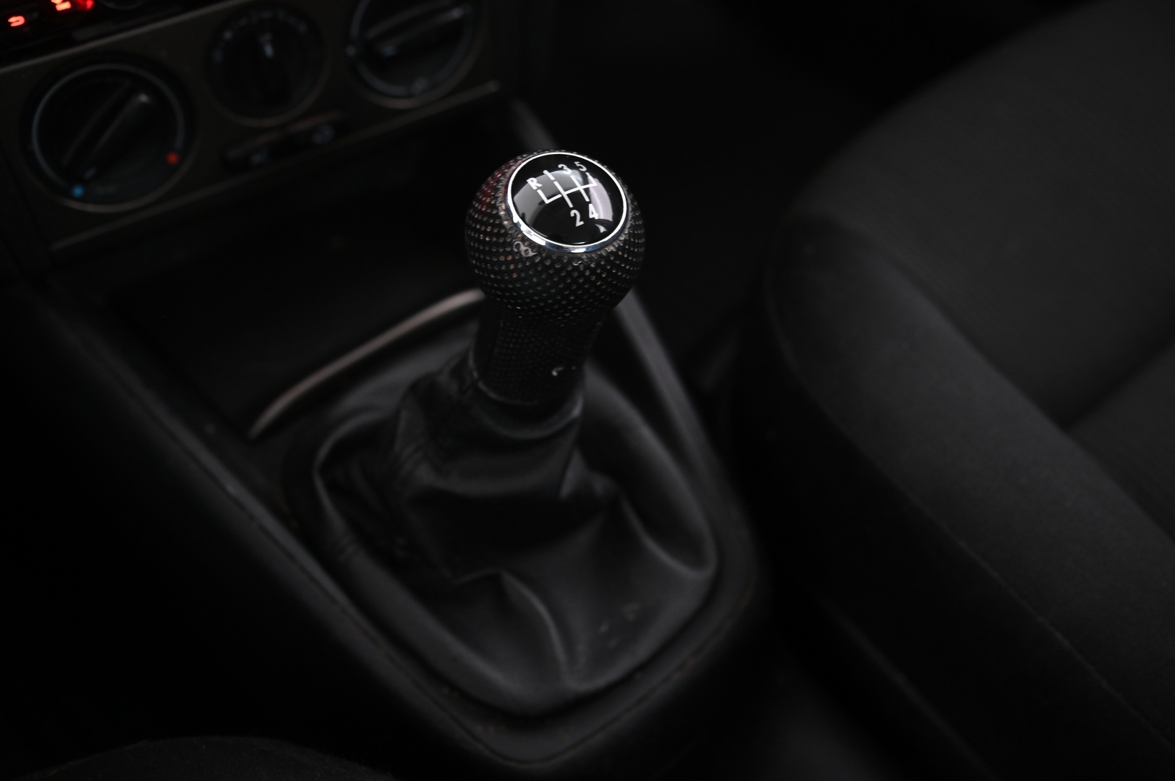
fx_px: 1304
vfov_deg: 33.3
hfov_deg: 48.5
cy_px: 390
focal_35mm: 40
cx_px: 588
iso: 2000
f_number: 4
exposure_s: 1/10
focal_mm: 40
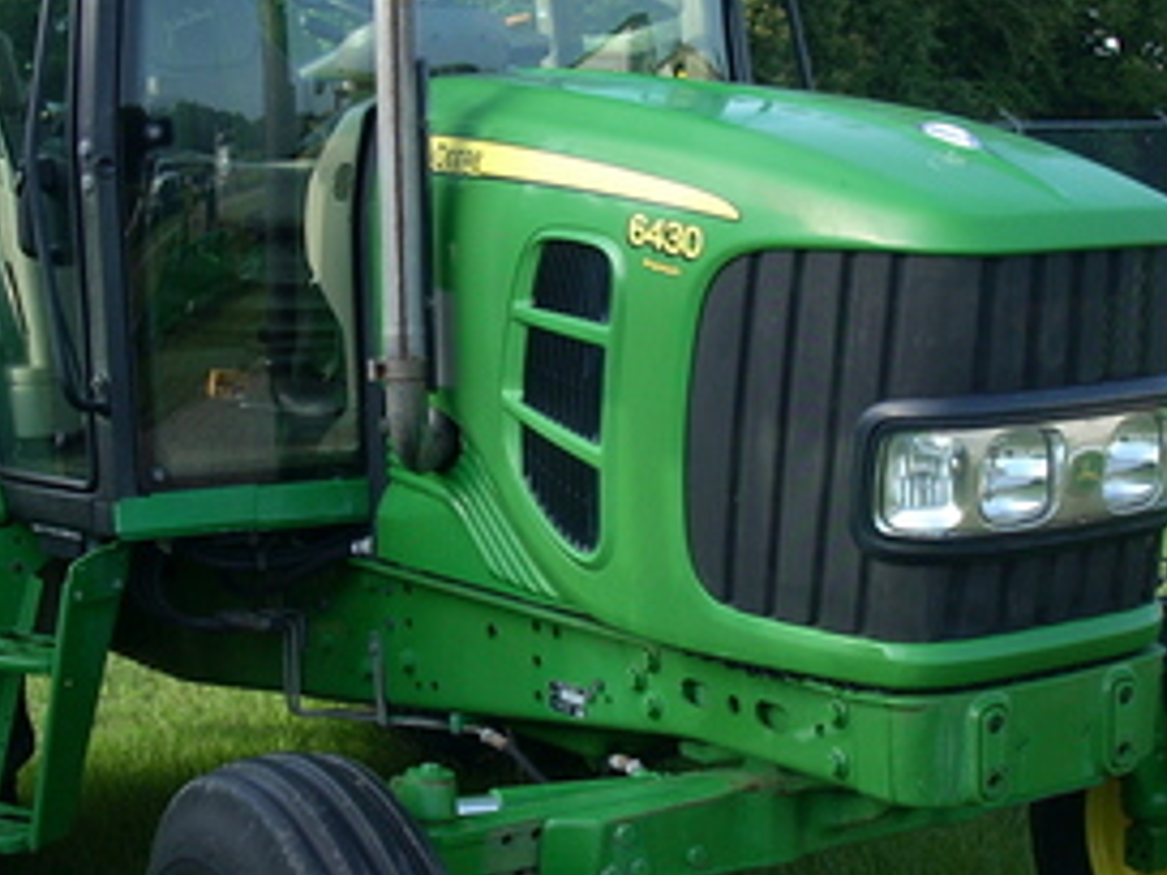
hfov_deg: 26.3
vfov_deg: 19.9
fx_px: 2495
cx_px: 584
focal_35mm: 74
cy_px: 416
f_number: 2.8
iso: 64
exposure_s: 1/177
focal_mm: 6.2
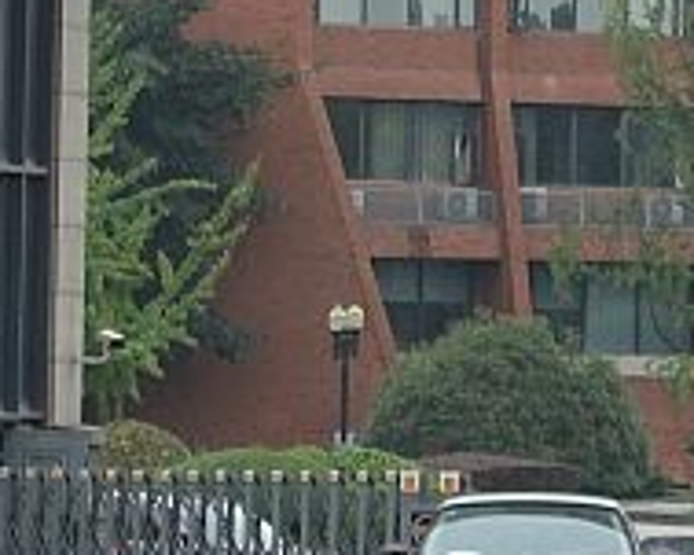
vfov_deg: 3.7
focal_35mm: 417
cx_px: 1021
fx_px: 8561
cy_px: -401
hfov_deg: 4.6
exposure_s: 1/250
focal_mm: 25.7
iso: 250
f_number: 3.5
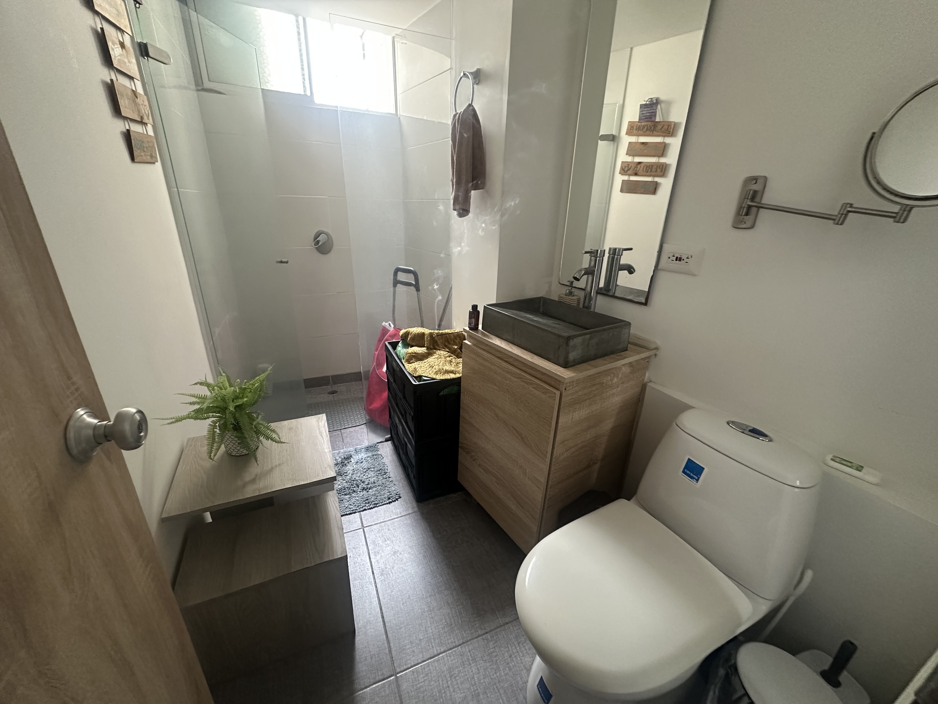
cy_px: 352
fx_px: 379
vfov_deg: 85.7
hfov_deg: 102.1
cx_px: 469
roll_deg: -2.1
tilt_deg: -20.7
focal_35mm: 14
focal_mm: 2.22
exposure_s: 1/60
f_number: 2.2
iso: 640
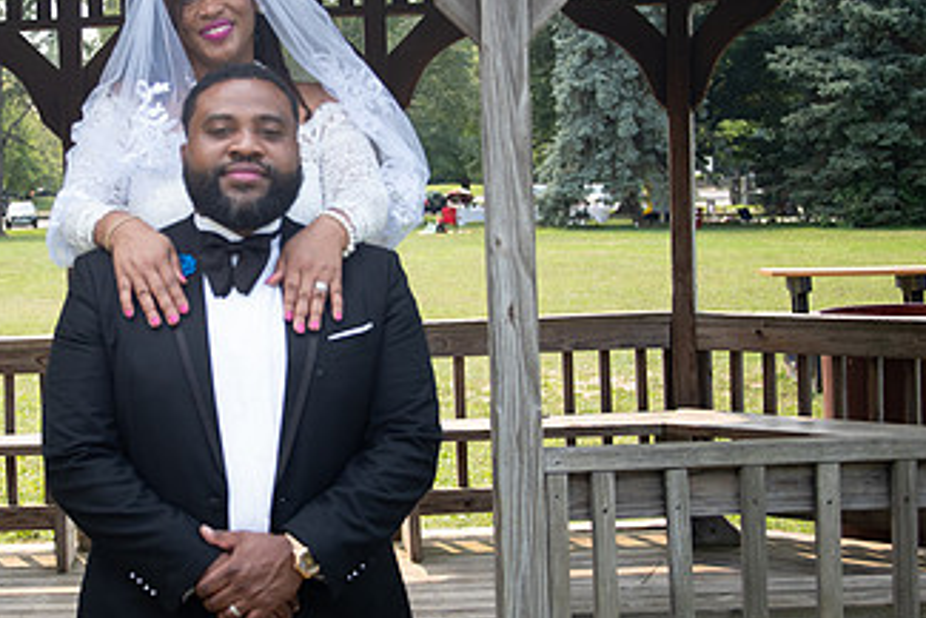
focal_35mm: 75
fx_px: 1930
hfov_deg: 26.6
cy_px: 269
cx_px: 234
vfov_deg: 18.2
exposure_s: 1/1600
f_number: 4.2
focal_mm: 41
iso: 800
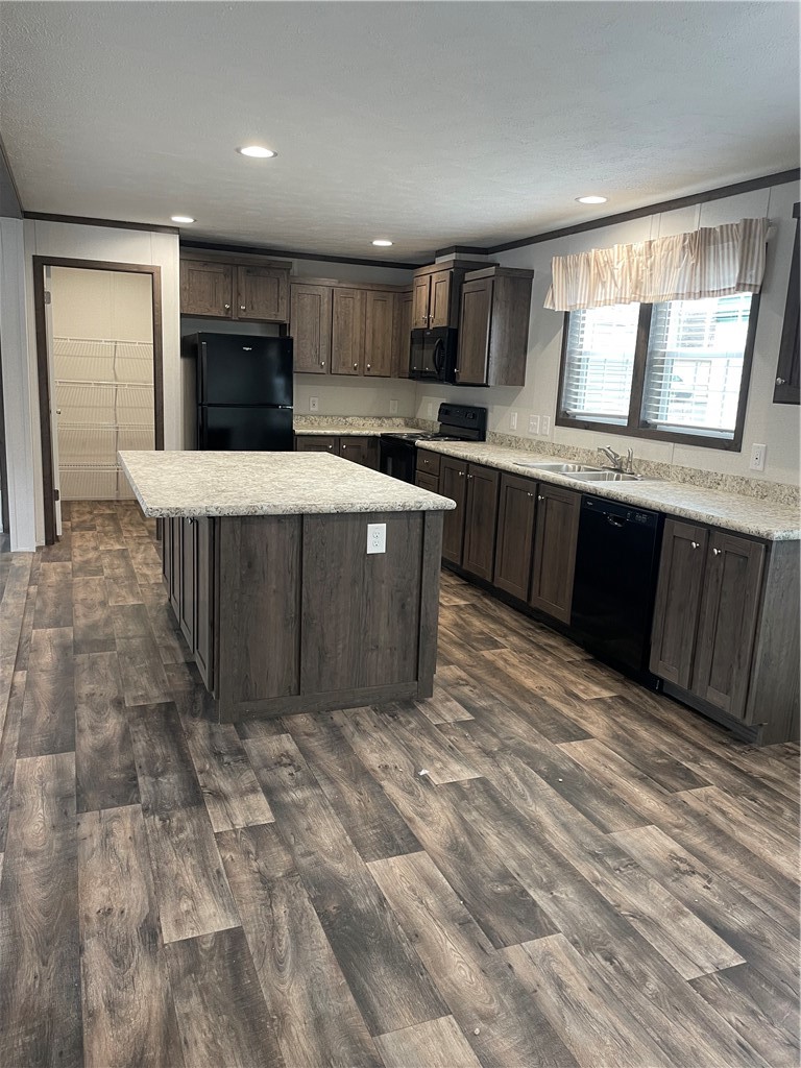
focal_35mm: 26
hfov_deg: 53.1
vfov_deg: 67.3
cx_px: 400
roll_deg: -2.5
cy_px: 534
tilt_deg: -10.9
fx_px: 802
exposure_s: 1/60
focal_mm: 4.2
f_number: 1.6
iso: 125
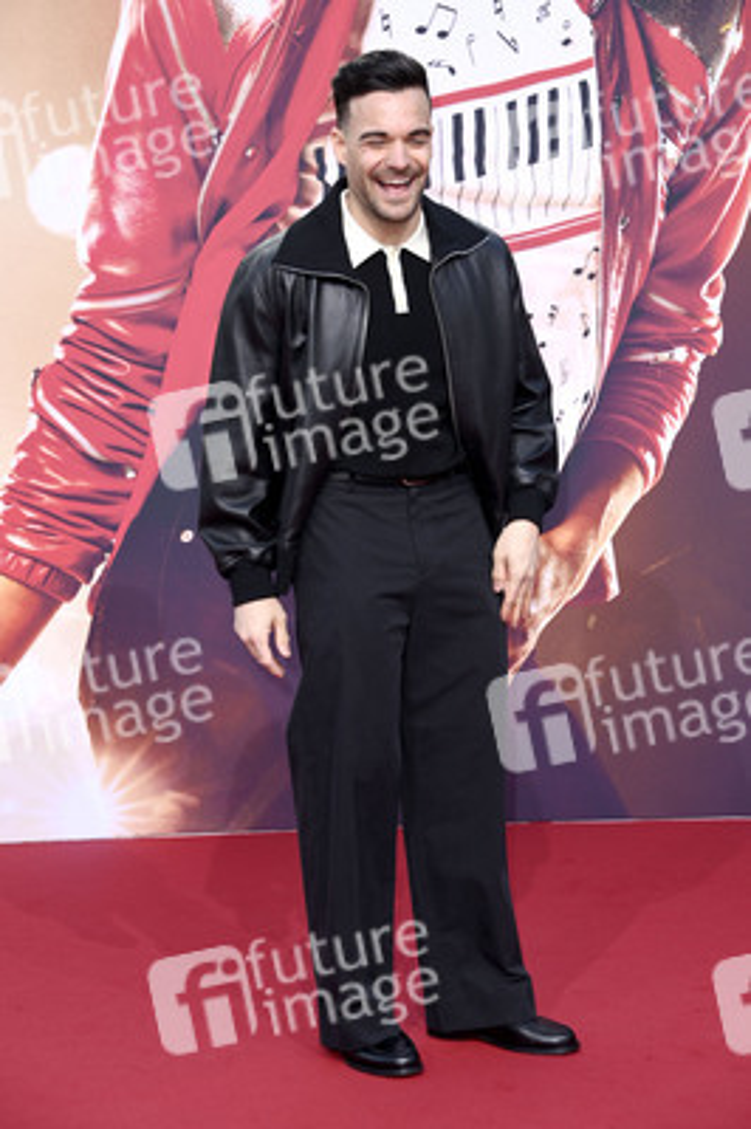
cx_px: 376
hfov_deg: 15.2
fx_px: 2821
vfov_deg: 22.6
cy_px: 564
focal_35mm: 90
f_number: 6.3
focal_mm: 90
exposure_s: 1/250
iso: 320
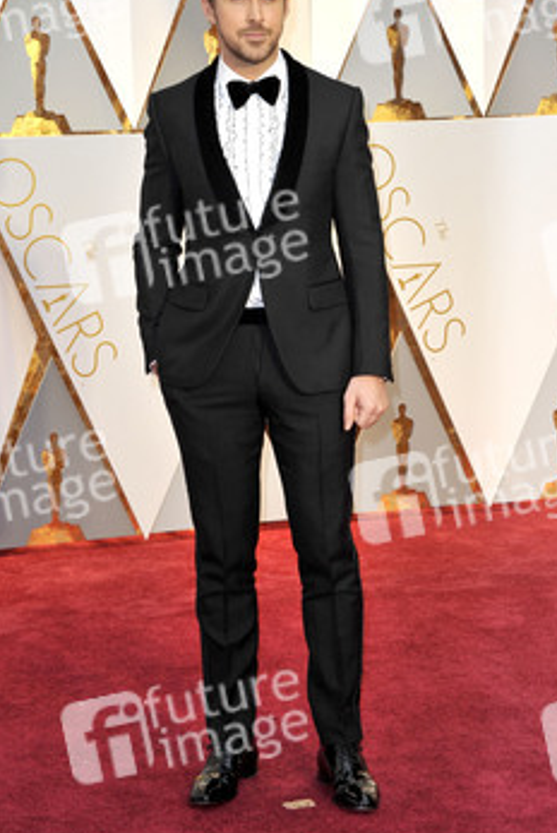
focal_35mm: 83
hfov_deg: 16.5
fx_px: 1922
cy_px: 367
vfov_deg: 24.4
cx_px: 256
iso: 1000
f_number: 6.3
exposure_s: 1/250
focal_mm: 72
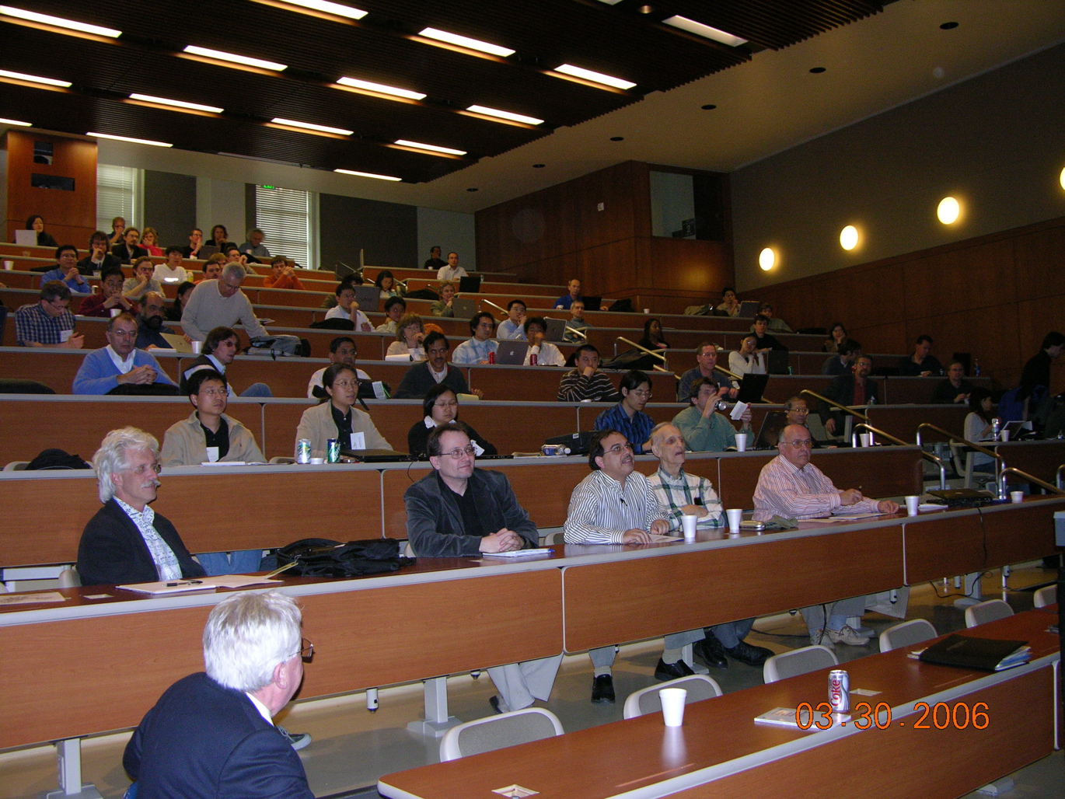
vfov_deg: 40.7
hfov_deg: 52.6
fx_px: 1077
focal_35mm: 35
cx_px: 532
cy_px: 400
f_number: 2.8
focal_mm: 8.9
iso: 200
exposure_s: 1/60.1
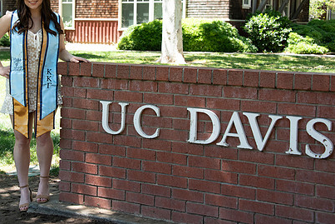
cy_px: 75
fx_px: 670
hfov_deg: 27.9
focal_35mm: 72
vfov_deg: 18.9
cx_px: 116
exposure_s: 1/320
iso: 640
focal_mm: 50
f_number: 5.6
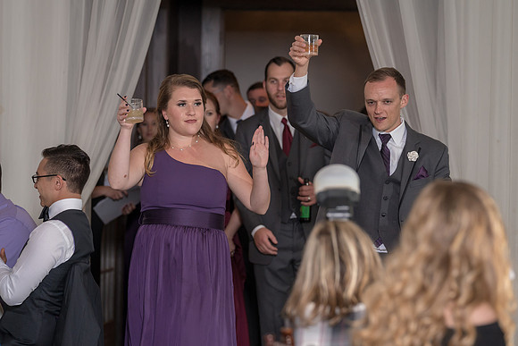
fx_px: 2422
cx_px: 242
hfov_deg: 12.2
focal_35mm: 168
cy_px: 177
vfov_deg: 8.2
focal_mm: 151
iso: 2000
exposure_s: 1/200
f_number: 4.5
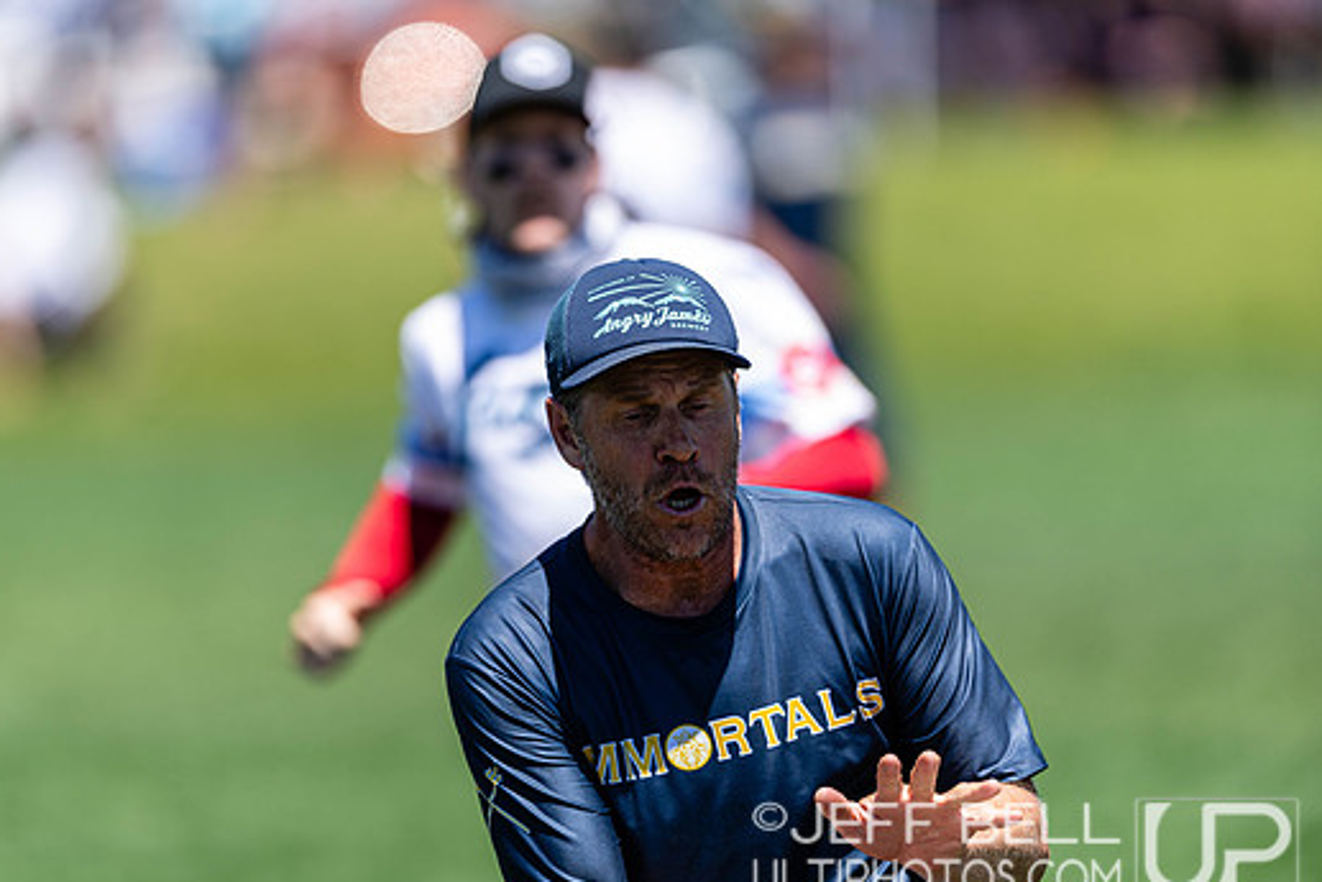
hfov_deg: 4.6
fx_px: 16492
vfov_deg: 3.1
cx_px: 583
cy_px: 433
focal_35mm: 449
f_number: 2.8
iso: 100
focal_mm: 400
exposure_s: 1/1600
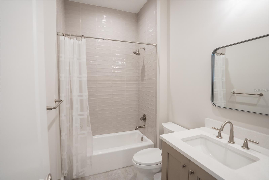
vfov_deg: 73.7
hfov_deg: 96.7
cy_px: 90
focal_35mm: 16
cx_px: 134
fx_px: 120
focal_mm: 16
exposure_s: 1/160
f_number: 4
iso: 1250
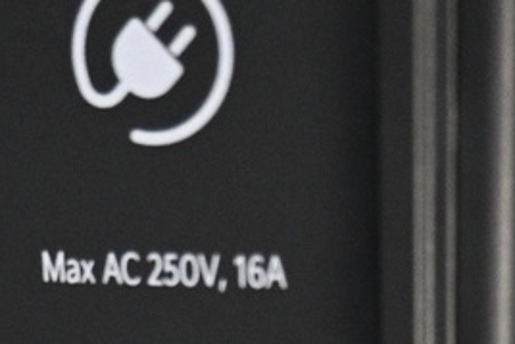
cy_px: 769
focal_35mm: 145
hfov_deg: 14.1
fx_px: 2075
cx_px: 121
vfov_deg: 8.8
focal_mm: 16
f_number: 3.5
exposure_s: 1/8
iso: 1600
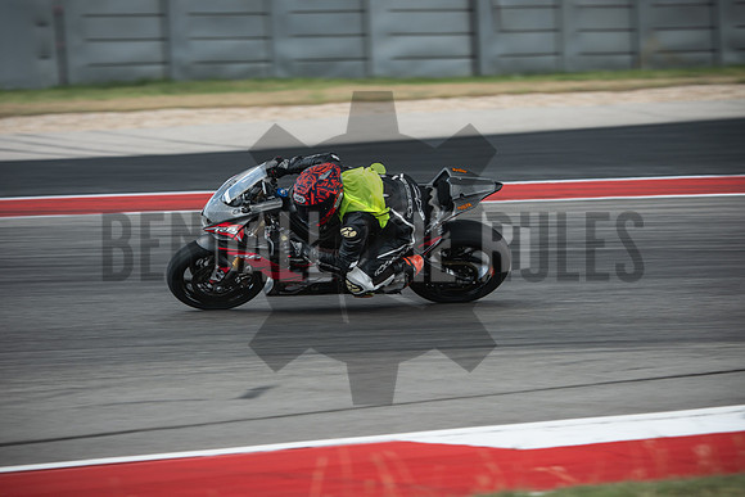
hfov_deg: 6.9
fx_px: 6209
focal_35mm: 300
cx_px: 372
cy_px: 248
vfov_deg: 4.6
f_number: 3.6
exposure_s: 1/320
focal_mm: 200
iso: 160
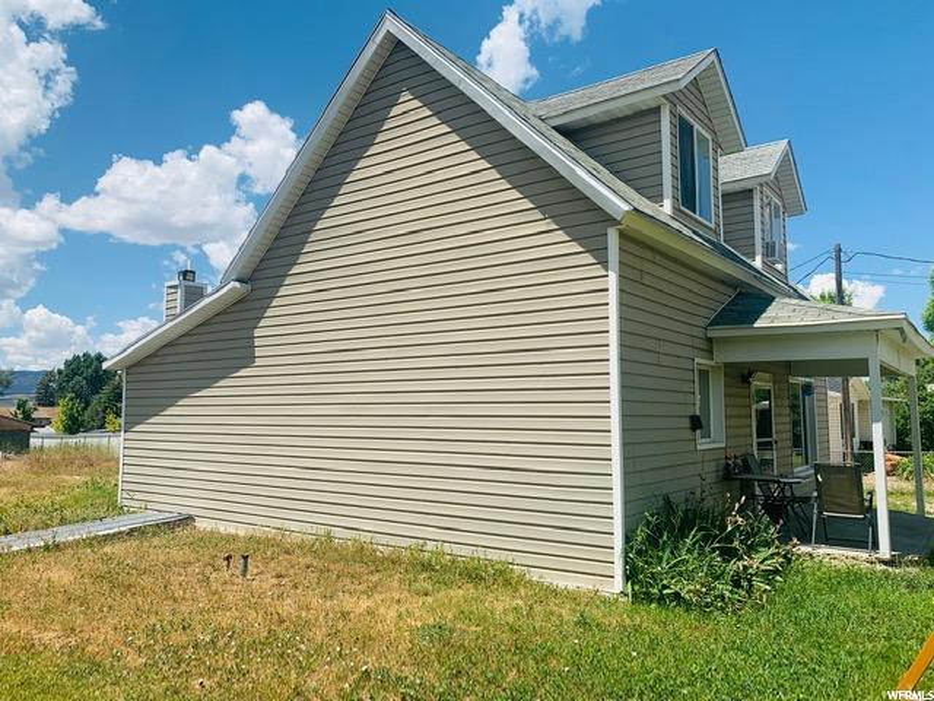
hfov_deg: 67.3
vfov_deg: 53.1
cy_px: 350
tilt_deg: +5.5
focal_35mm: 26
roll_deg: -0.5
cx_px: 467
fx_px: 702
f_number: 1.8
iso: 25
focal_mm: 4.25
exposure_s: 1/2833
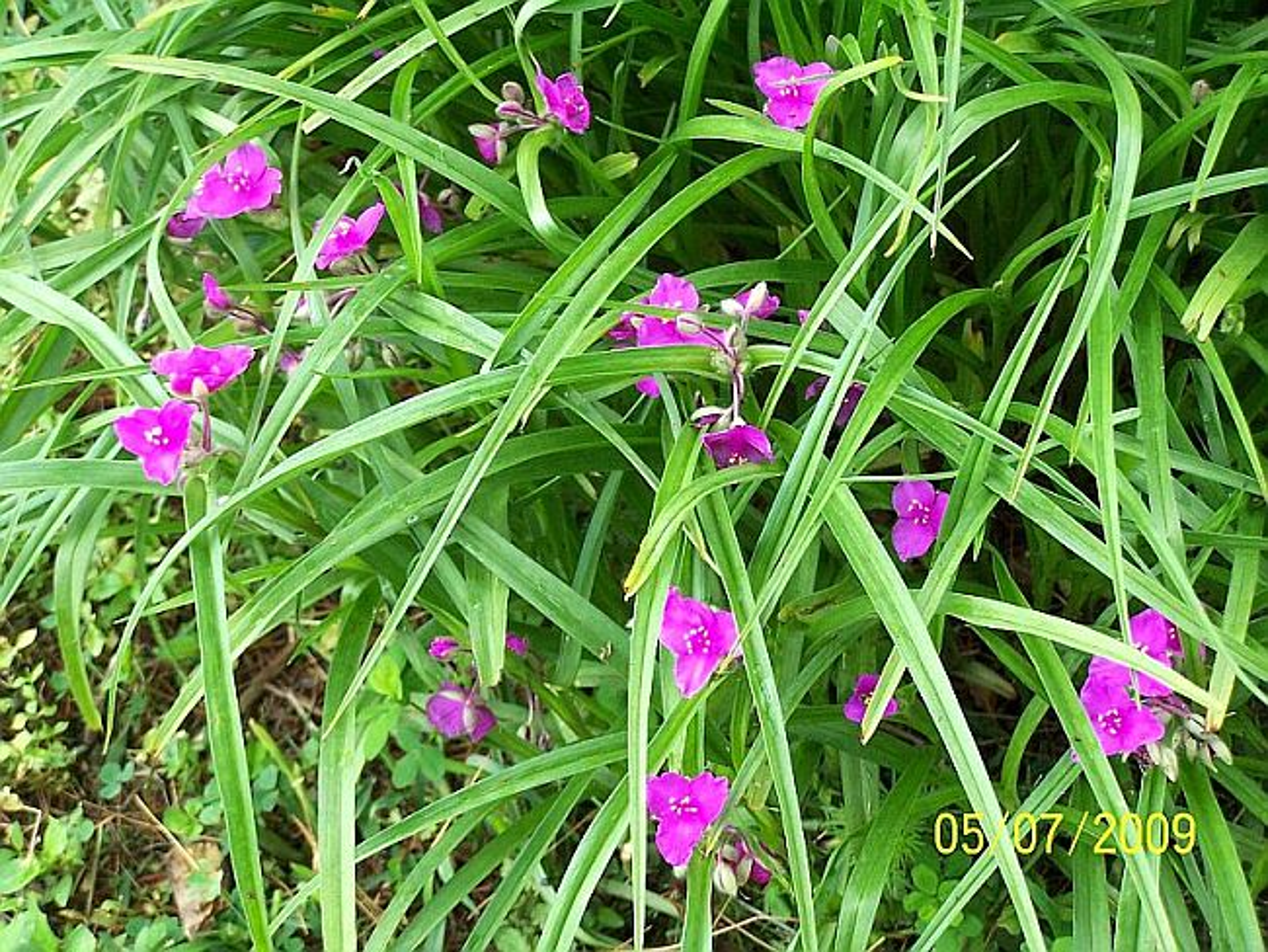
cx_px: 634
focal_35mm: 117
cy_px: 476
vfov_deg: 12.7
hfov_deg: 16.8
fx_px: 4287
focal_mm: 19.4
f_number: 3.2
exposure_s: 1/250
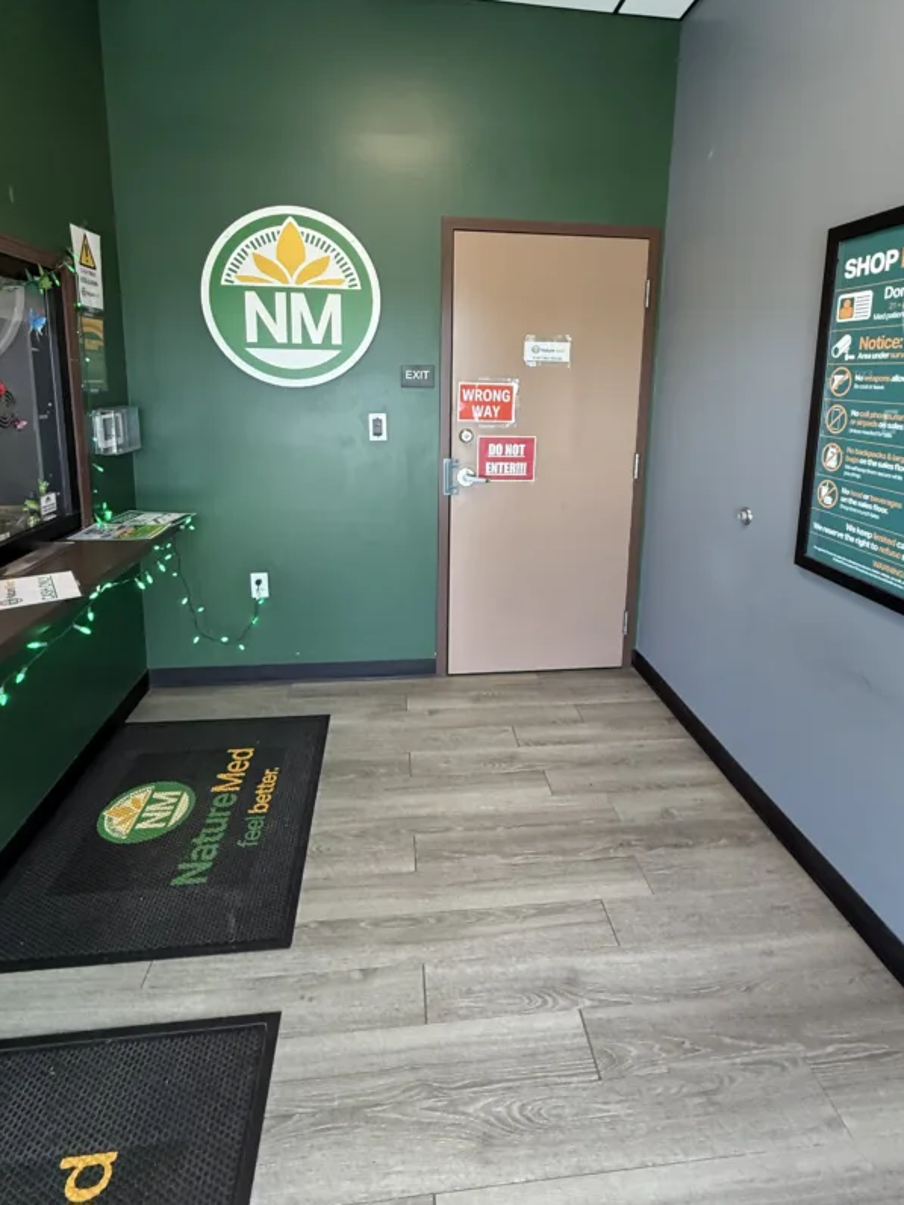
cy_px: 489
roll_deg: -1.8
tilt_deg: -10.2
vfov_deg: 86.8
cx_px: 460
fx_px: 627
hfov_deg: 71.6
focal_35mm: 18
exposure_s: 1/120
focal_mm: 2.22
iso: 250
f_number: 2.2
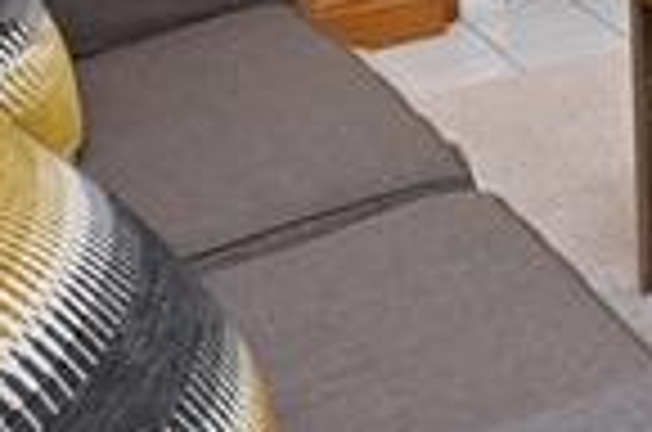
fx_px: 1789
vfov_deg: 11.9
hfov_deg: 15.4
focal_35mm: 99
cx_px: 1389
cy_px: -500
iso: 800
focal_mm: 14
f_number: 11
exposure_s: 1/60
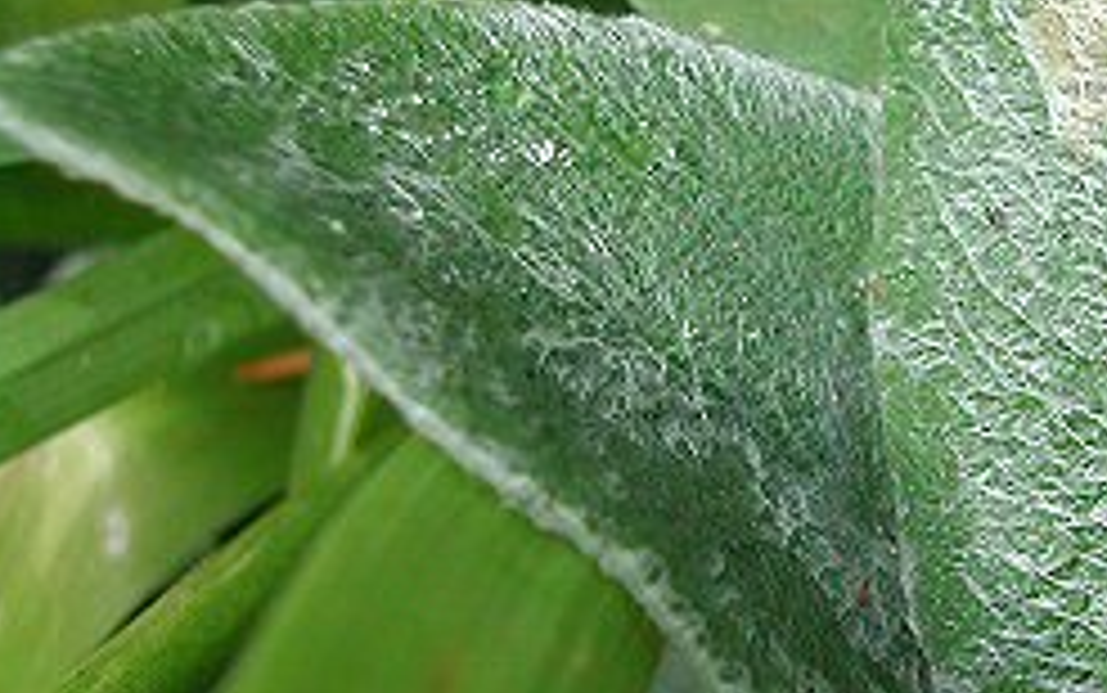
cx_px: 1076
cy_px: 389
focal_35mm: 82
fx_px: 2475
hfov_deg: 24.2
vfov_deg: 15.9
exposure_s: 1/471
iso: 100
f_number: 2.8
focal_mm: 8
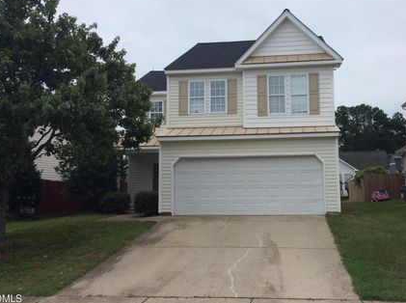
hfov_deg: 48.9
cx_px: 234
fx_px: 445
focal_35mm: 38
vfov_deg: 37.6
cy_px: 135
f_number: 2.4
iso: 32
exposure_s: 1/969
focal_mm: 3.3
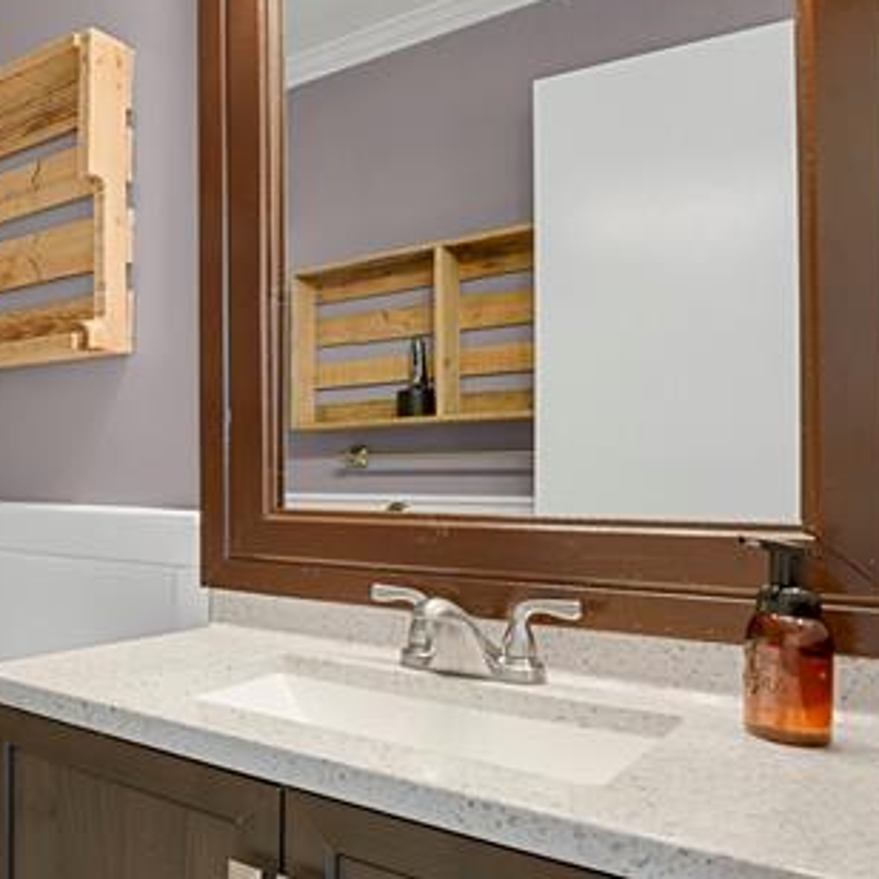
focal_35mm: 30
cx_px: 3
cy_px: 482
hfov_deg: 45.7
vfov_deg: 53.9
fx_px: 862
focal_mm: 17
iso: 250
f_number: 8
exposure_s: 5
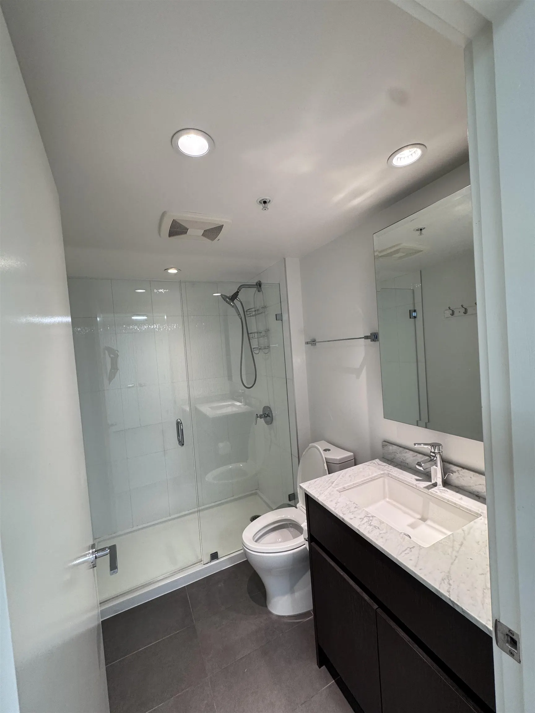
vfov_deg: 102.1
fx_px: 288
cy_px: 356
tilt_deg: -1.9
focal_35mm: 14
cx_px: 268
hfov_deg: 85.7
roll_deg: +5.0
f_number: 2.2
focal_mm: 2.22
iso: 200
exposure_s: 1/60
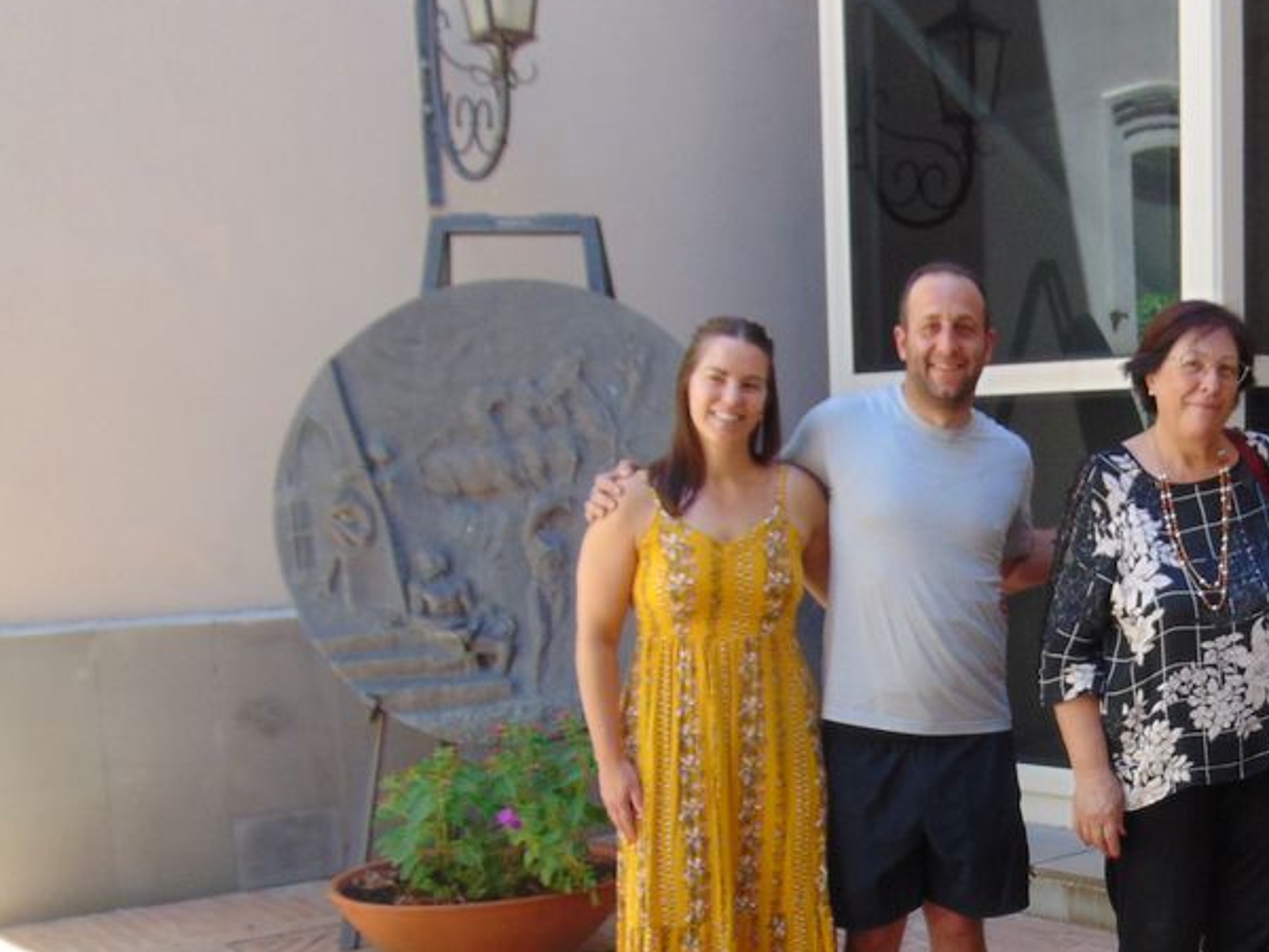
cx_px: 1060
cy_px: 724
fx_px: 1833
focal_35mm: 50
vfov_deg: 28.6
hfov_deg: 36.5
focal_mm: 4.5
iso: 80
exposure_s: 1/125
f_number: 3
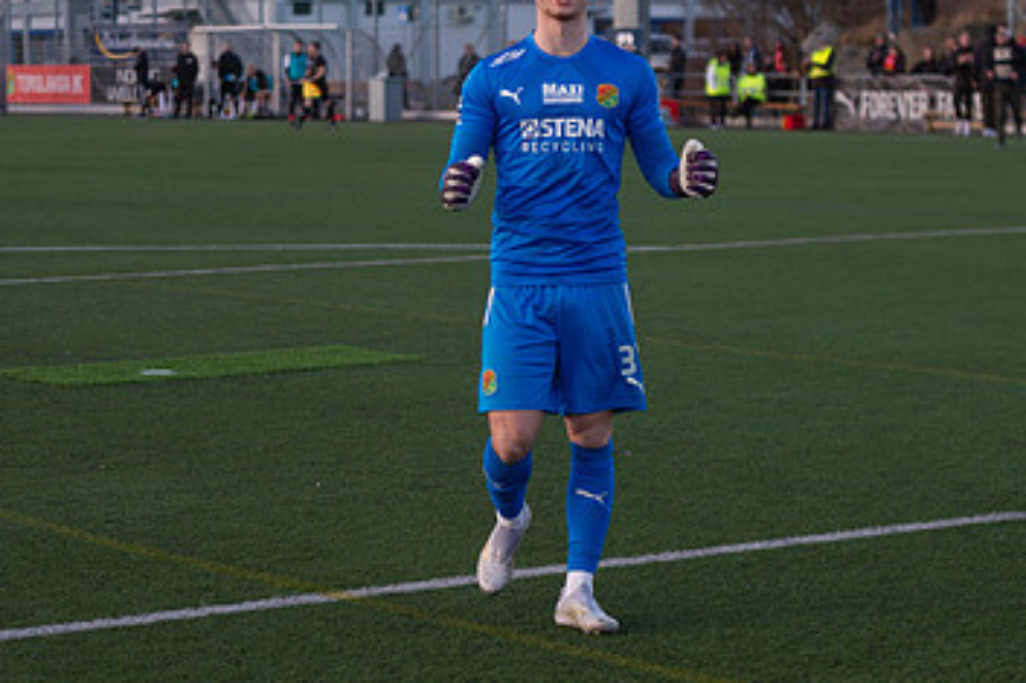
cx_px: 544
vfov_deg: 10.7
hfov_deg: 16.0
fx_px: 3646
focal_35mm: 128
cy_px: 288
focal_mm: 78
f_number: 3.2
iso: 360
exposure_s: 1/1000
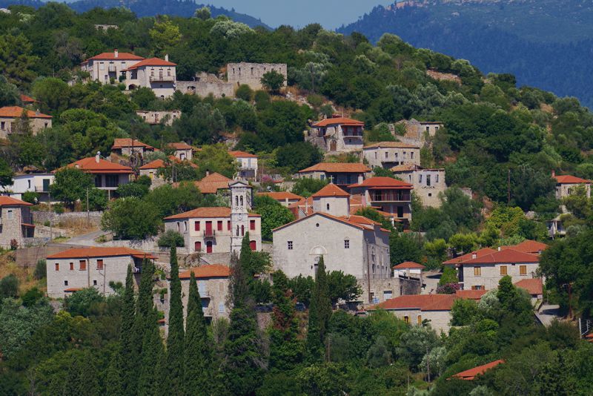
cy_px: 198
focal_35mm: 360
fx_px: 5932
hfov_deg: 5.7
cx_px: 296
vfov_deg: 3.8
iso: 200
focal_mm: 360
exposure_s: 1/1000
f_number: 10
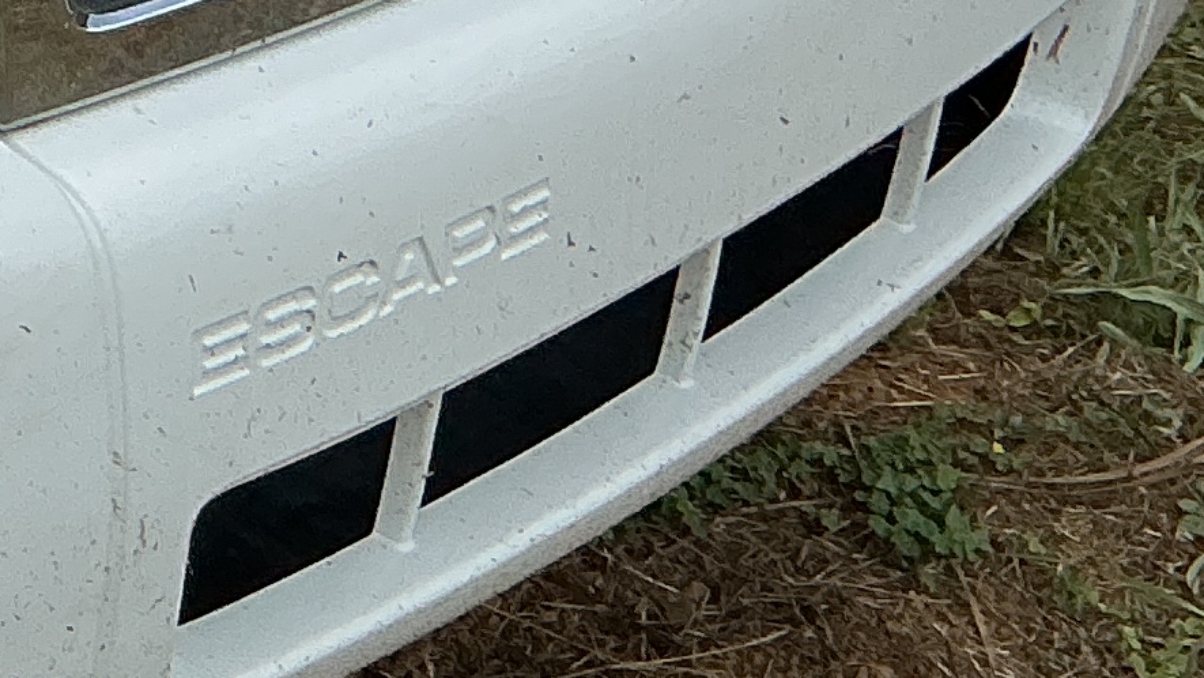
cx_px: -1103
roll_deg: +0.4
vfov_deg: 8.0
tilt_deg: -16.9
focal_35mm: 144
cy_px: -732
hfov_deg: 13.2
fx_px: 4598
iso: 25
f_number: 1.8
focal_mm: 3
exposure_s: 1/1786
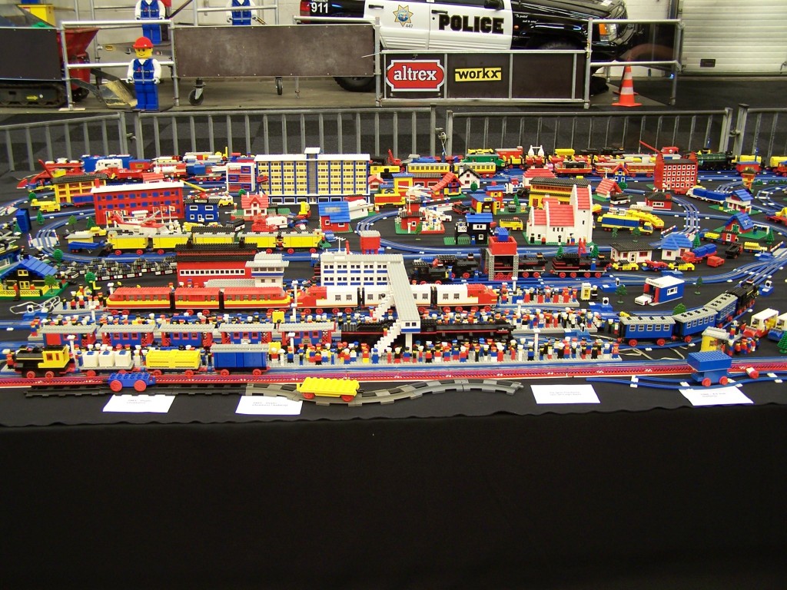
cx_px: 394
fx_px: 864
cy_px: 295
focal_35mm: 38
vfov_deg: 37.7
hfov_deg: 49.0
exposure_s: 1/2
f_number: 2.8
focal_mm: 6.3
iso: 80
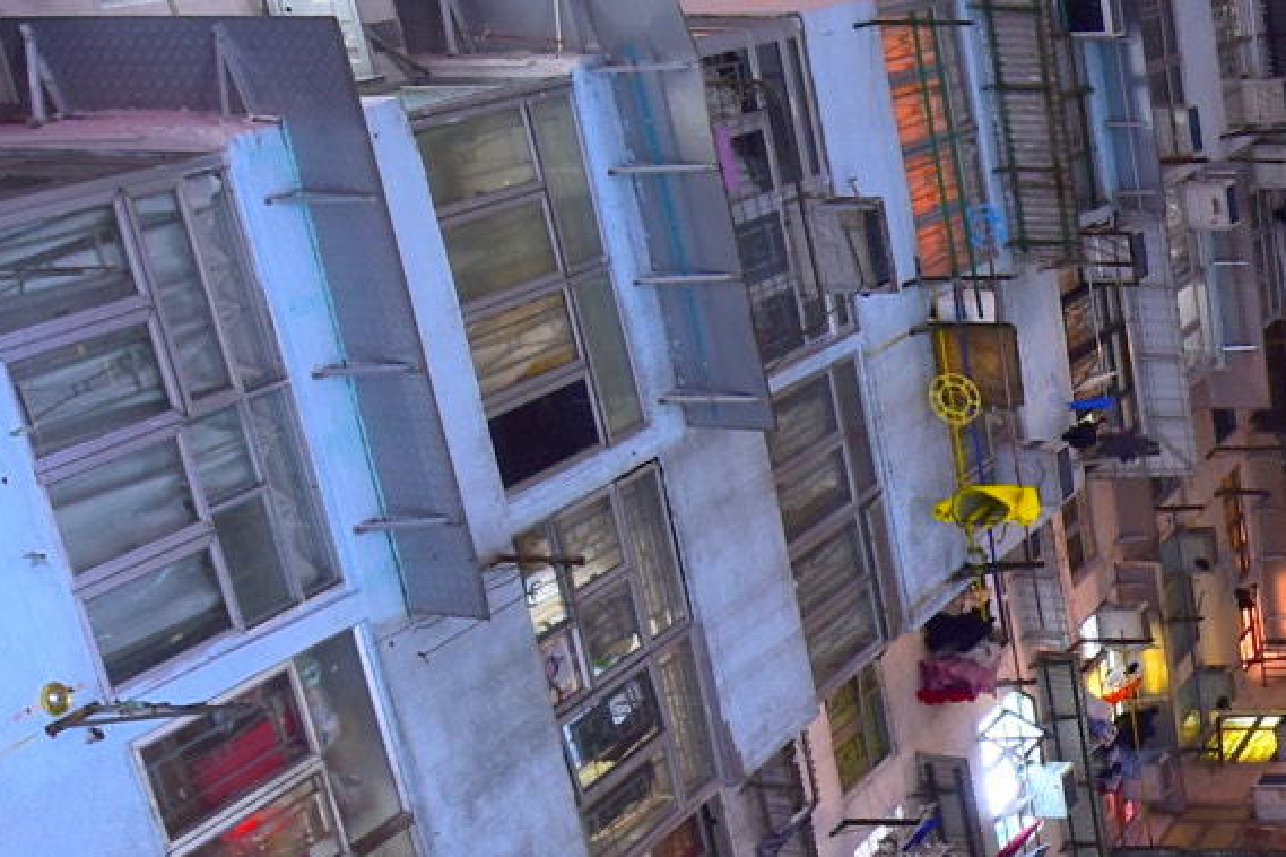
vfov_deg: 24.4
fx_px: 1928
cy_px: 765
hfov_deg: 27.1
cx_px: 1883
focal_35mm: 54
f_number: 9
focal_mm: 10
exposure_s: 30
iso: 100
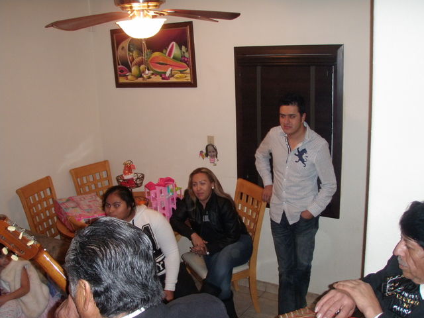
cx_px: 212
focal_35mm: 38
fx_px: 465
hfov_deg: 49.0
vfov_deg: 37.7
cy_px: 159
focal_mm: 6.7
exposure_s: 1/30
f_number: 3.5
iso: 250
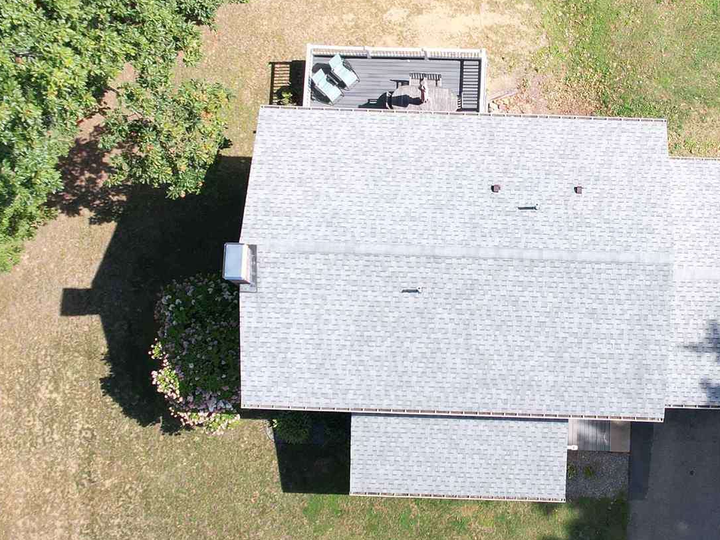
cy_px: 216
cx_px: 505
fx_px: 1248
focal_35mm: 60
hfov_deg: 31.8
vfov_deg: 24.4
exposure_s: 1/1000
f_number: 2.8
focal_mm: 8.38
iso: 100
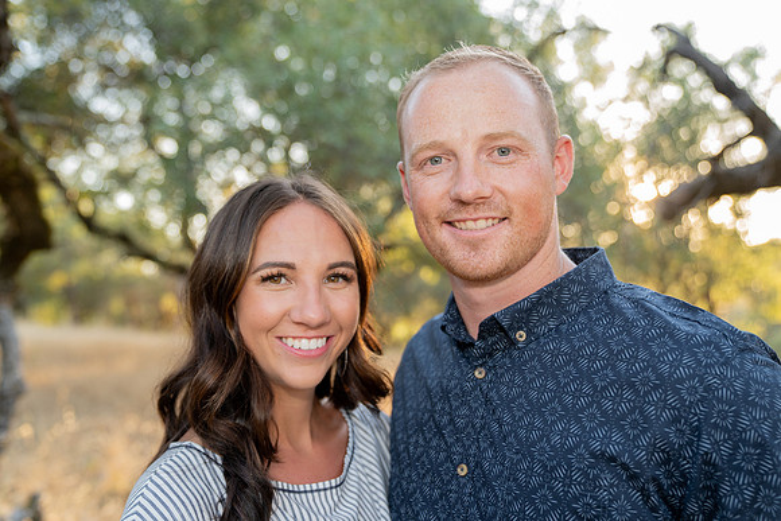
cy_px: 260
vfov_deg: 36.9
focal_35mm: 36
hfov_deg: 53.1
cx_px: 390
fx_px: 781
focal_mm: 36
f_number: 2.8
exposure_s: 1/100
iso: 500
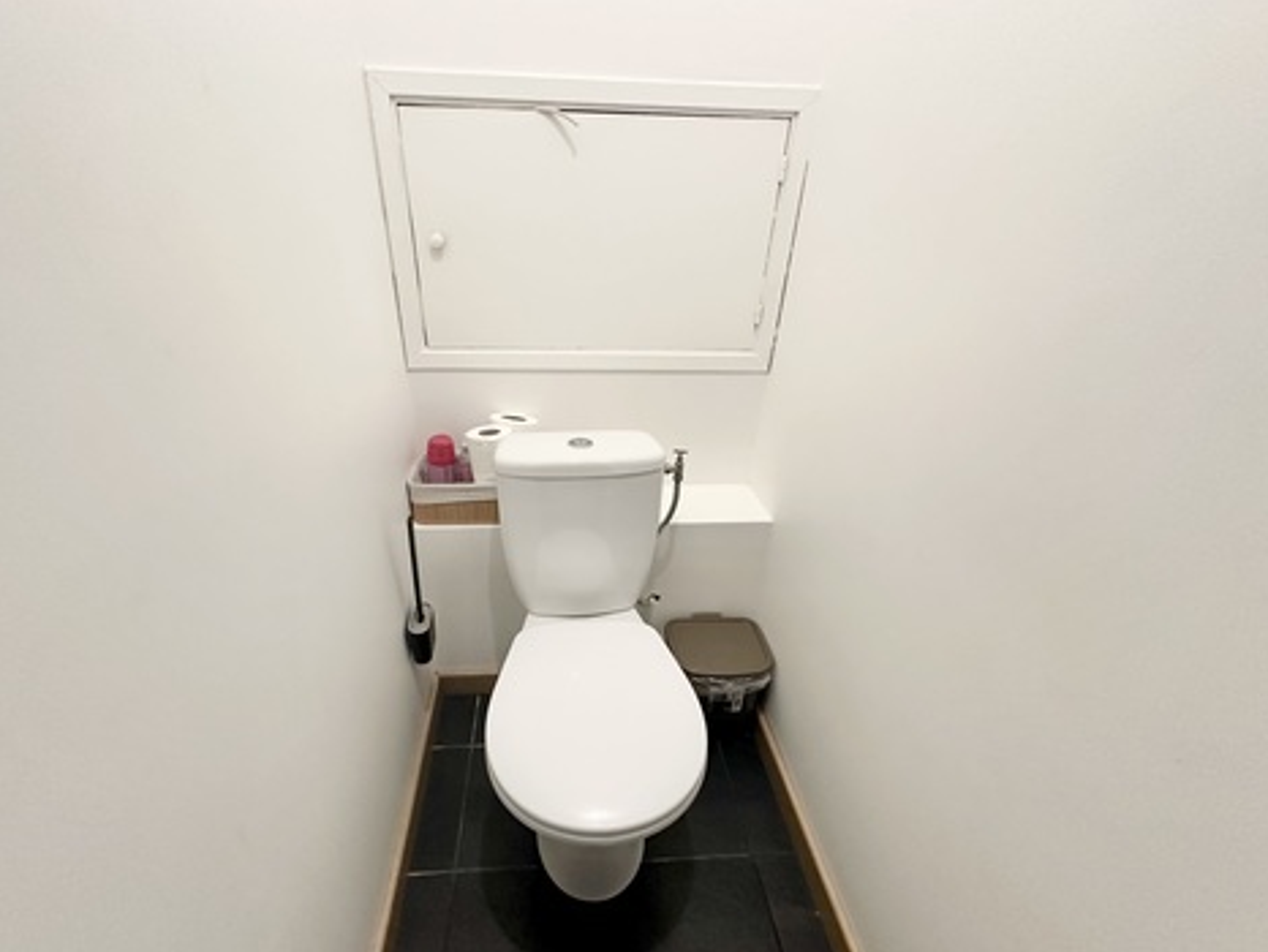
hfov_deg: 94.3
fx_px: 586
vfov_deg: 77.7
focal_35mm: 16
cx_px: 592
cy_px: 541
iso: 320
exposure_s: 1/87
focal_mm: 2.22
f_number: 2.2
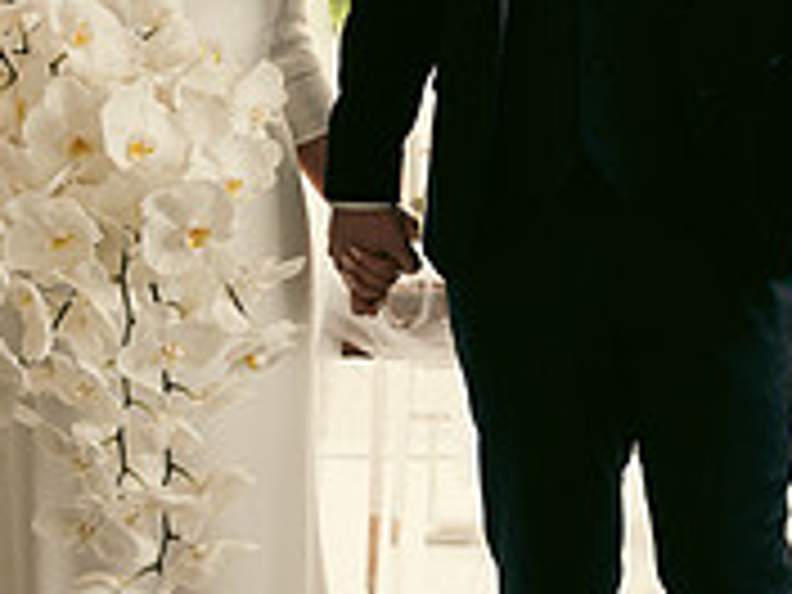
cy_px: 97
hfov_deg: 13.8
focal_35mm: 143
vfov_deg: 10.3
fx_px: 3272
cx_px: 450
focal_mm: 45
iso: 125
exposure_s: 1/160
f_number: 3.5
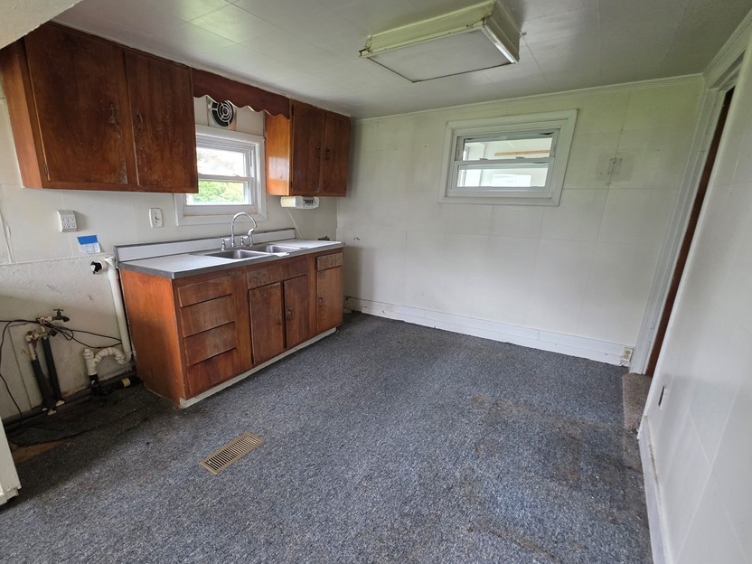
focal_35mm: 16
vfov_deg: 77.8
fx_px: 348
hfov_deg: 93.6
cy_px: 313
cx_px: 314
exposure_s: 1/60
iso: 320
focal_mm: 2.2
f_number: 1.9
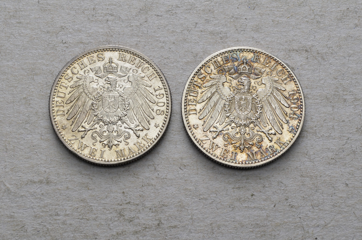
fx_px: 828
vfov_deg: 16.5
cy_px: 120
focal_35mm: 82
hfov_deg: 24.7
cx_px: 181
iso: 400
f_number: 14
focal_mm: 55
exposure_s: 1/250
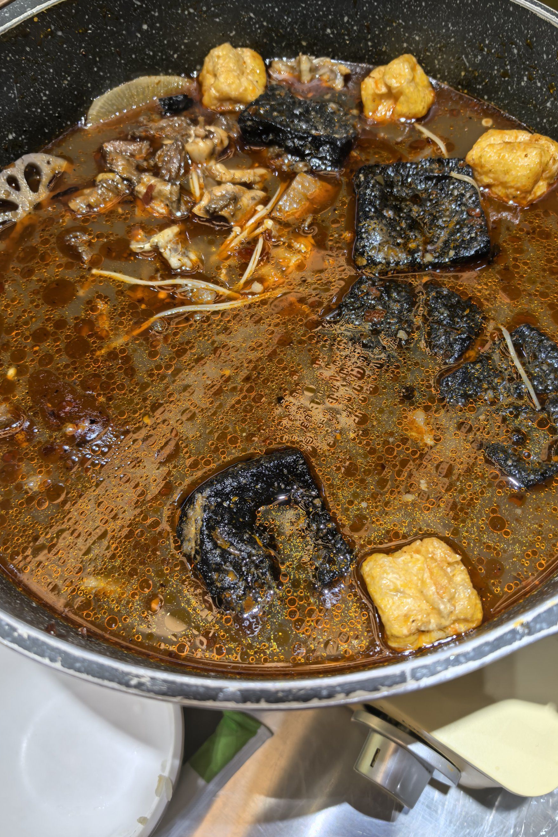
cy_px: 428
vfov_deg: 63.6
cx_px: 299
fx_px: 674
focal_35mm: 29
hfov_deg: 44.9
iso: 50
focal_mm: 6.98
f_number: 2
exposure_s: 1/179
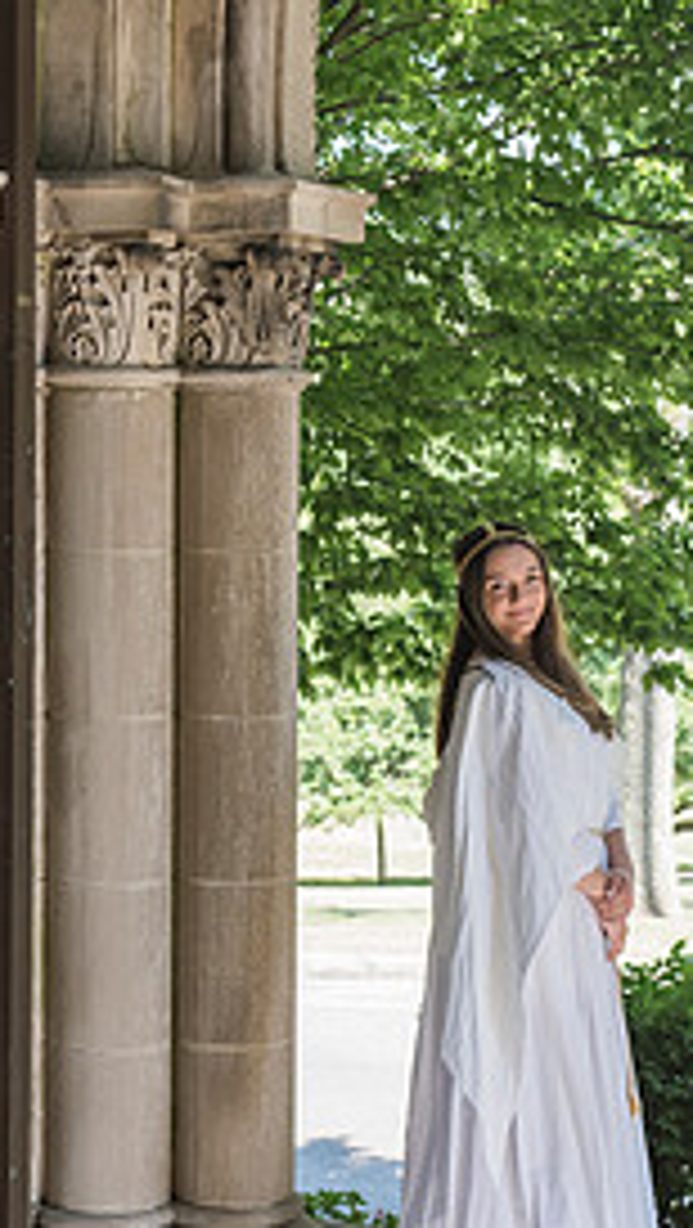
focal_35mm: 95
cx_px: 346
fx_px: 3097
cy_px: 540
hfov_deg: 12.8
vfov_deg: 22.4
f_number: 4
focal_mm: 55
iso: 1000
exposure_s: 1/800
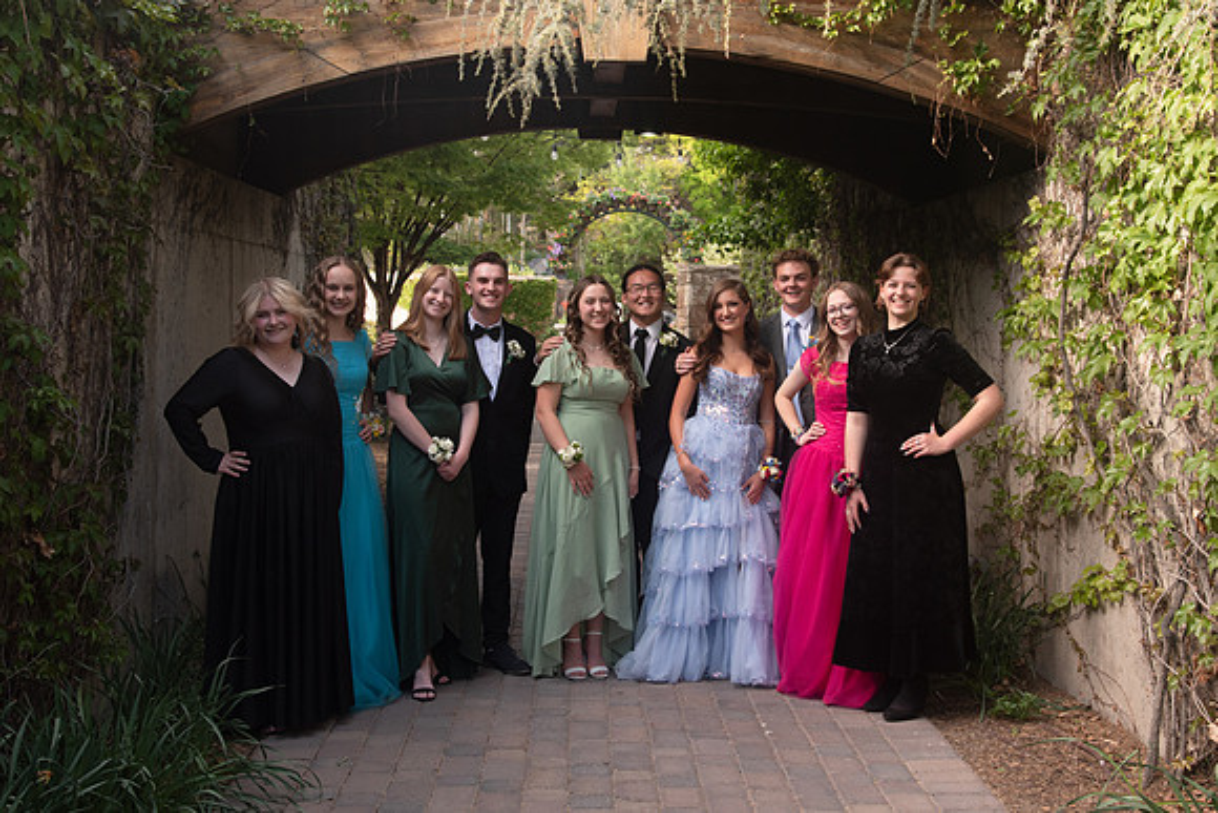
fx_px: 1569
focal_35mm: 46
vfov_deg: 29.0
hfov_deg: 42.4
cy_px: 391
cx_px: 627
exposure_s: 1/125
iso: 400
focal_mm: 38
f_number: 6.3
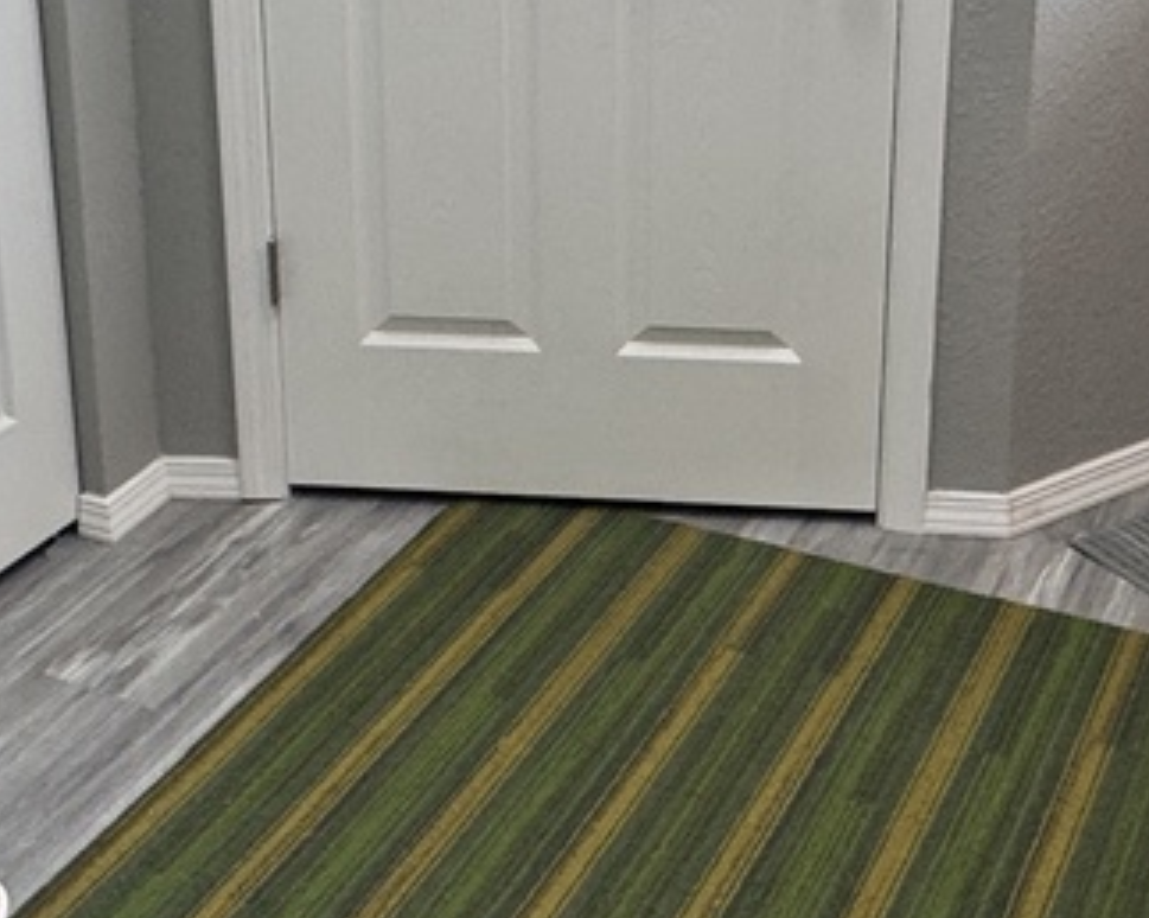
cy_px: 96
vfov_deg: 24.3
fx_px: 2073
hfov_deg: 31.0
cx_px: 626
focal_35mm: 61
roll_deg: +0.9
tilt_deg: -17.9
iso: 100
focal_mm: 2.22
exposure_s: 1/120
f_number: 2.2
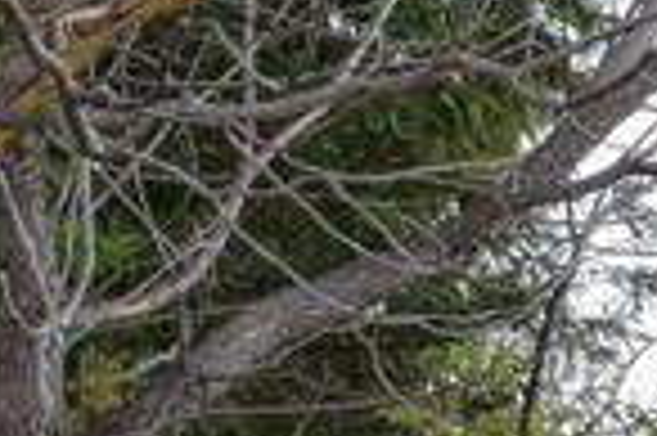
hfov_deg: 8.4
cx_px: 2128
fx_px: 3591
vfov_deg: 6.3
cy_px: 1360
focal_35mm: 197
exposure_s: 1/15
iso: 200
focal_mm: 14.45
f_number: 2.8
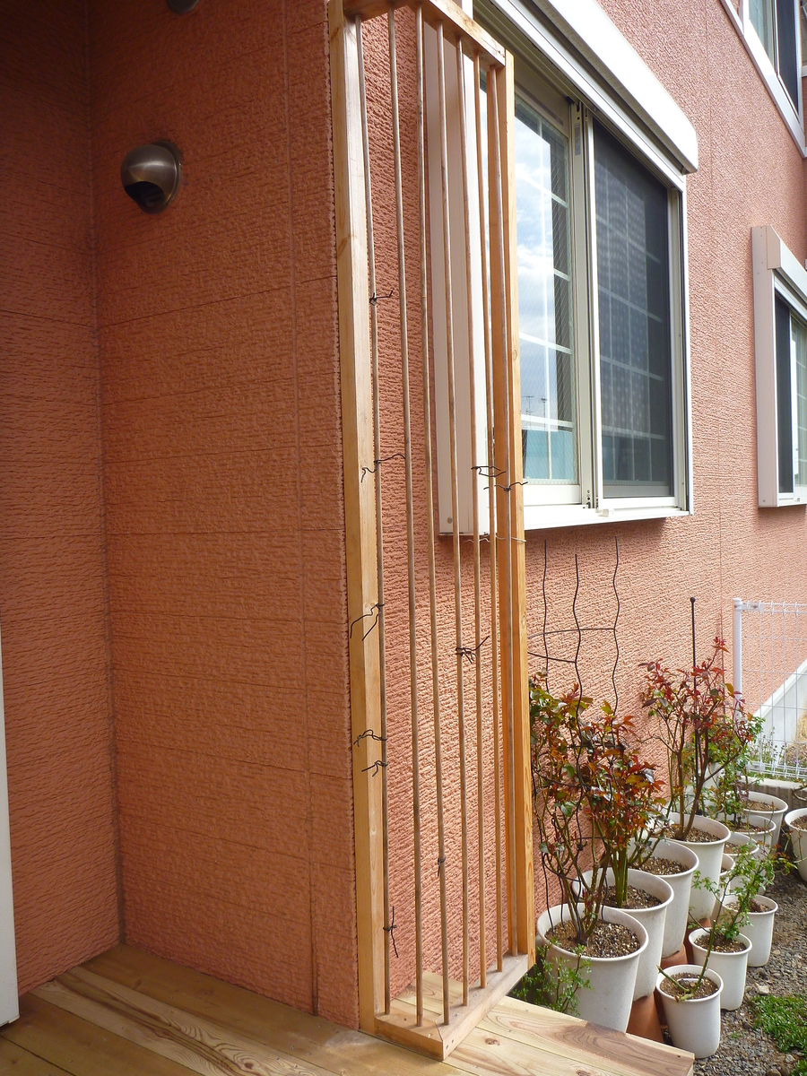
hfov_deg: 49.7
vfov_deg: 63.4
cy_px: 538
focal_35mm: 28
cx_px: 404
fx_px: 870
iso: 80
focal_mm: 4.9
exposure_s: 1/250
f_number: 3.3
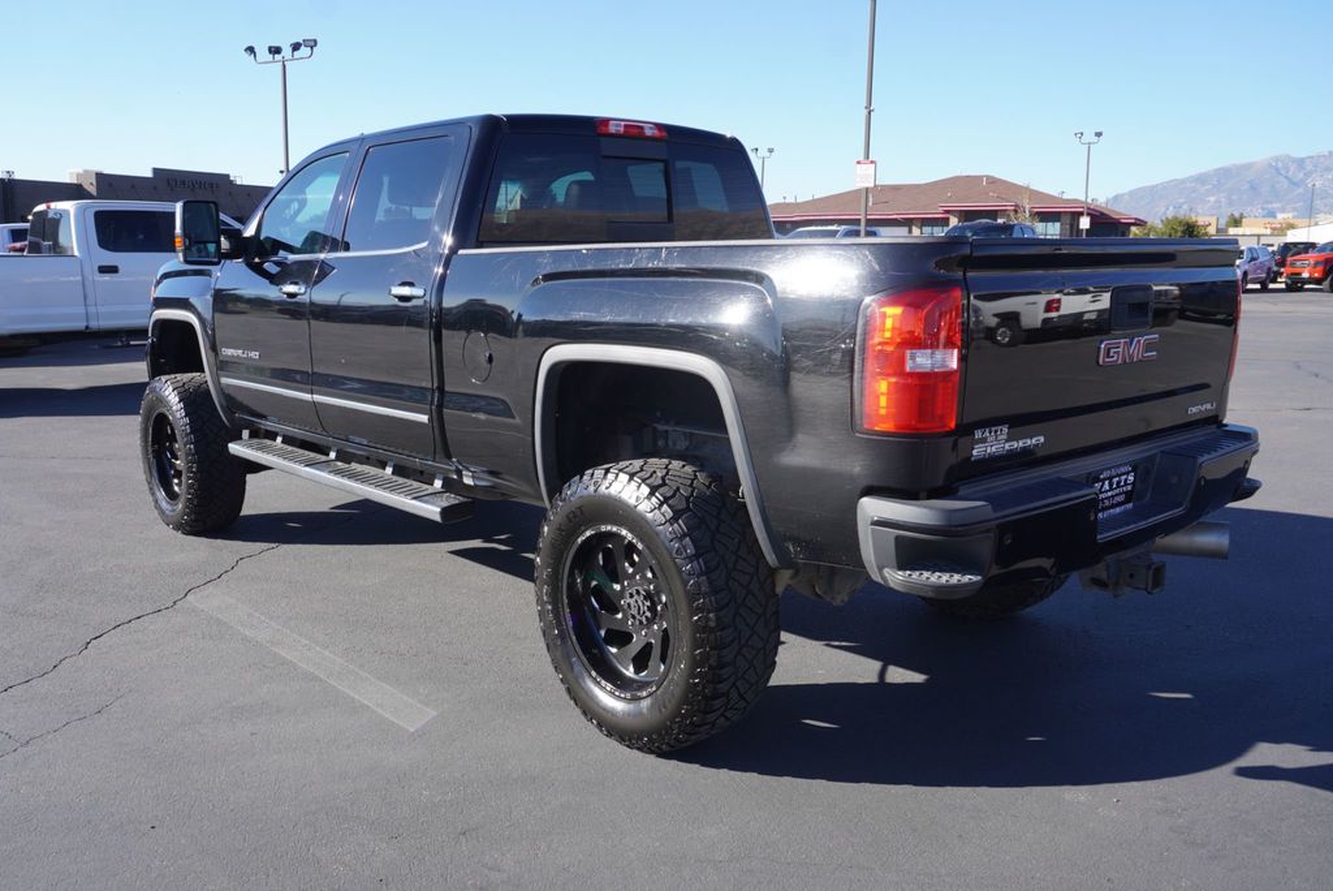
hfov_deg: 59.5
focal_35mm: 32
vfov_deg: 41.8
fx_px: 1167
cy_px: 446
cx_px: 666
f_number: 8
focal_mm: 21
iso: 100
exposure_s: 1/125
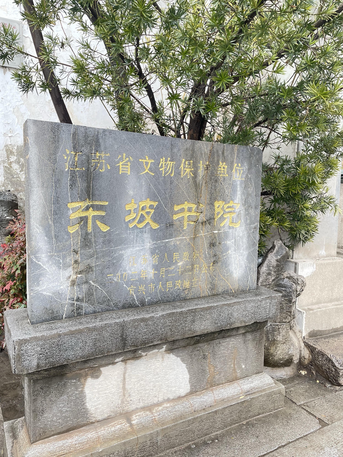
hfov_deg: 53.1
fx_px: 344
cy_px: 228
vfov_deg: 67.3
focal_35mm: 26
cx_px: 172
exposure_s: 1/121
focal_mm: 4.2
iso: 100
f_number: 1.6
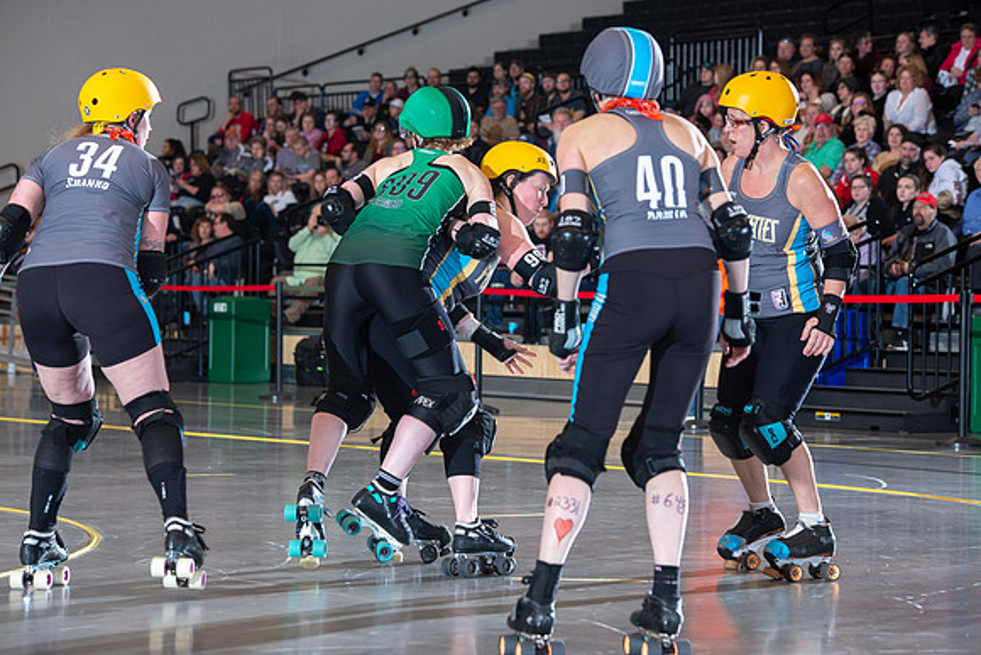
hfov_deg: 18.3
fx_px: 3053
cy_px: 328
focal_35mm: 112
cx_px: 490
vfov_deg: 12.2
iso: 640
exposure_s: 1/160
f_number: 5.6
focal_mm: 112
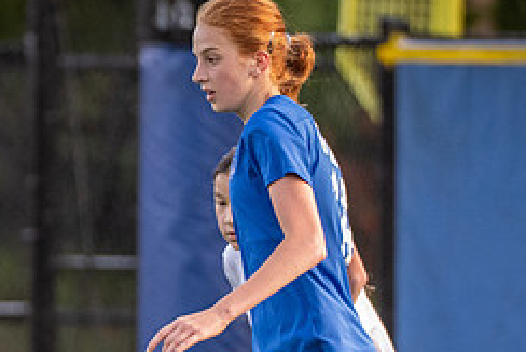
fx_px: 16841
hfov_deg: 1.8
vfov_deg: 1.2
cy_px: 254
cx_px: 149
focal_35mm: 1152
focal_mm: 340
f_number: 4
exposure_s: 1/1000
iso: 2800
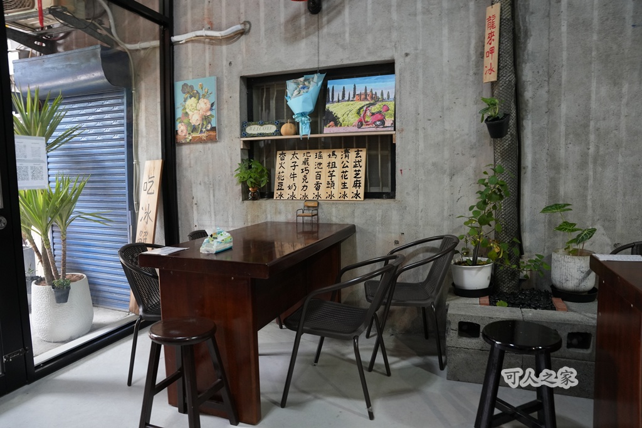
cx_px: 321
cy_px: 214
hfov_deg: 73.7
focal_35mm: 24
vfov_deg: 53.1
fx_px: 428
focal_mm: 24
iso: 2500
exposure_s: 1/80
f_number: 4.5
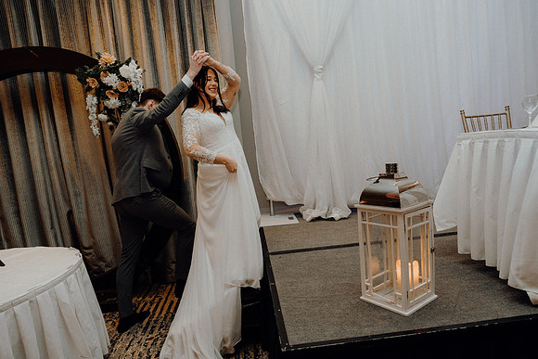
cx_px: 269
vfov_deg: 53.2
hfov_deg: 73.7
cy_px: 180
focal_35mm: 24
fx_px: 359
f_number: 3.5
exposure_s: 1/200
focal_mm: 24
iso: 2500
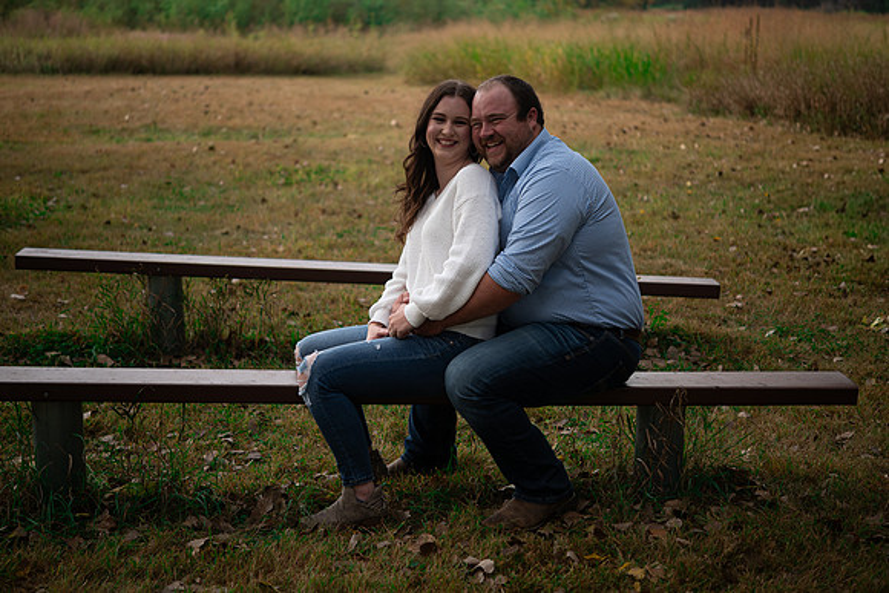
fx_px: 1511
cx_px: 444
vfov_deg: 22.2
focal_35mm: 61
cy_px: 296
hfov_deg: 32.8
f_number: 2.8
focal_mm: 60
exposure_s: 1/500
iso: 100
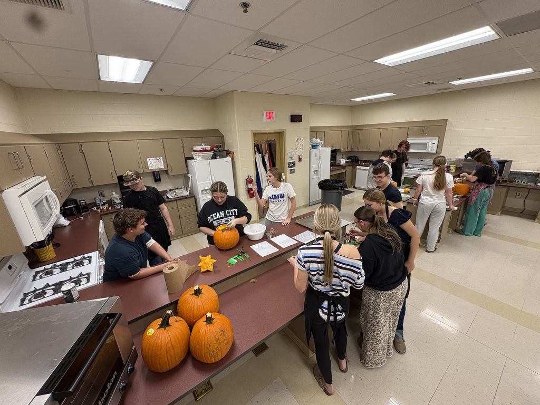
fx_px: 218
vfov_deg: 85.7
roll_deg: +2.5
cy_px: 202
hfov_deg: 102.1
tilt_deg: -16.8
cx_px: 270
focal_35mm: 14
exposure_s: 1/60
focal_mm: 2.22
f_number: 2.2
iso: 250
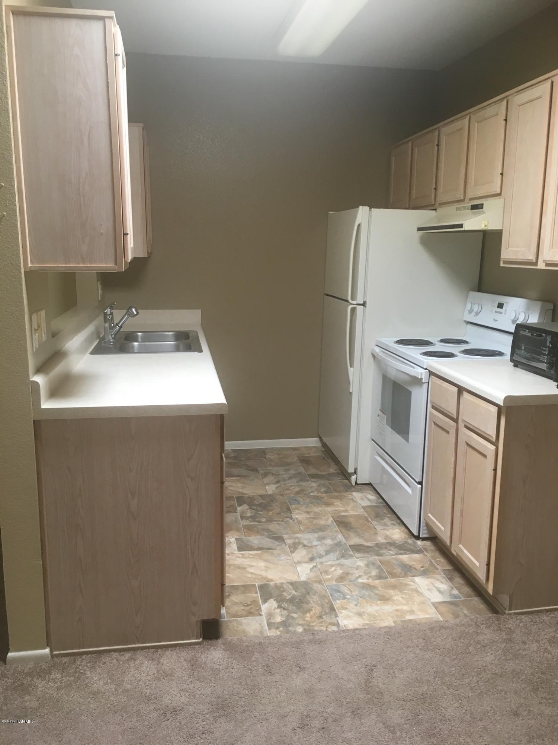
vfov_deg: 61.7
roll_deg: -0.3
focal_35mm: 29
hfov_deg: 48.2
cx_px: 279
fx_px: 623
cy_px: 372
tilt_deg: -10.3
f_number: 2.2
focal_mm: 4.15
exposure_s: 1/30
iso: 50
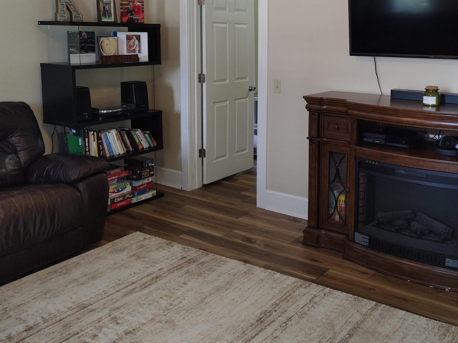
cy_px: 105
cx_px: 294
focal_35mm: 40
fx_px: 529
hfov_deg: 46.3
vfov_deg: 35.5
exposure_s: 1/120
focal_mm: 5.56
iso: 1082
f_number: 1.8
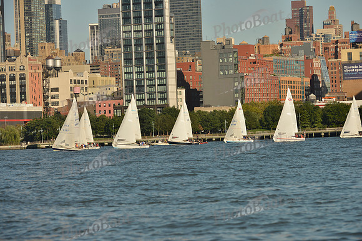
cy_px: 120
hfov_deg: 10.3
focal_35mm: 200
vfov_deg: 6.9
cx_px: 181
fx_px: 2011
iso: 200
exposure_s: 1/1000
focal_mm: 200
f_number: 8
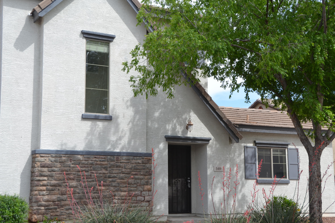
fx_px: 475
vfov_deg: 26.5
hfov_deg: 38.9
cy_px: 112
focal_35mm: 51
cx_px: 168
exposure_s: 1/250
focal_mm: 34
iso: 100
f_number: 8
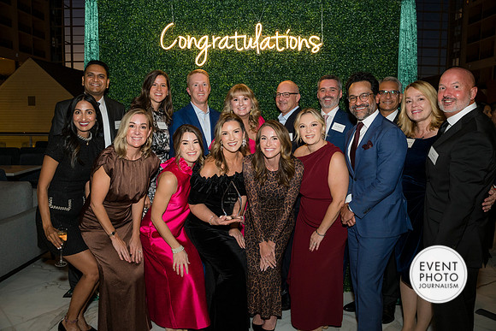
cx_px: 248
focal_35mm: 28
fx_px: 386
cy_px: 166
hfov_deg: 65.5
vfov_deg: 46.4
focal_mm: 28
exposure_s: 1/160
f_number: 5
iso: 800
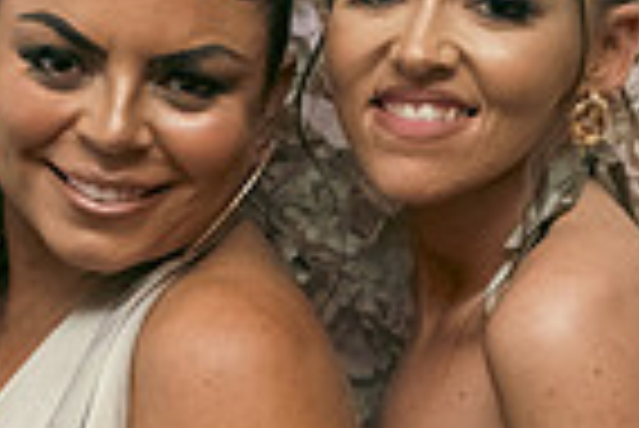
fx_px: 3269
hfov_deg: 11.2
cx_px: 270
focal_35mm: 184
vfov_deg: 7.5
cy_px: 345
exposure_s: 1/160
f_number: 3.5
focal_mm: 45
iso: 800
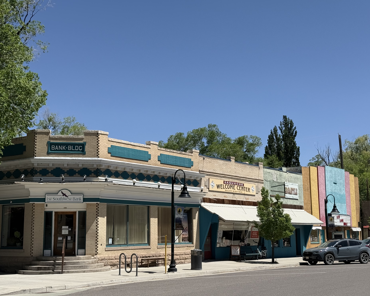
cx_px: 169
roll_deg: +0.1
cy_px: 147
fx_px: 558
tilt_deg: +8.8
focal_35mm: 51
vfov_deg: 29.7
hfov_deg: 36.6
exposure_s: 1/7874
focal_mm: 6.76
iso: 80
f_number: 1.78
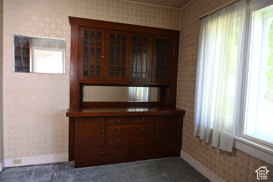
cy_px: 91
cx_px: 136
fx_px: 182
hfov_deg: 73.7
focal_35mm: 24
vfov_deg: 53.1
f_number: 4
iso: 1600
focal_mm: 24
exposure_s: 1/125
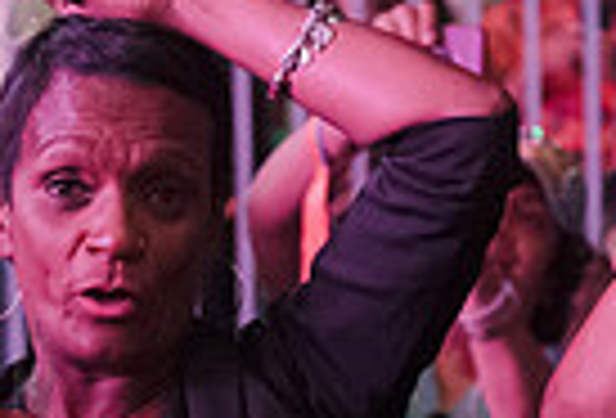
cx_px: 155
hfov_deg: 9.2
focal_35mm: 222
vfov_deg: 6.2
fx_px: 3820
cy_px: 467
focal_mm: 48
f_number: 3.2
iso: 5000
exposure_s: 1/125
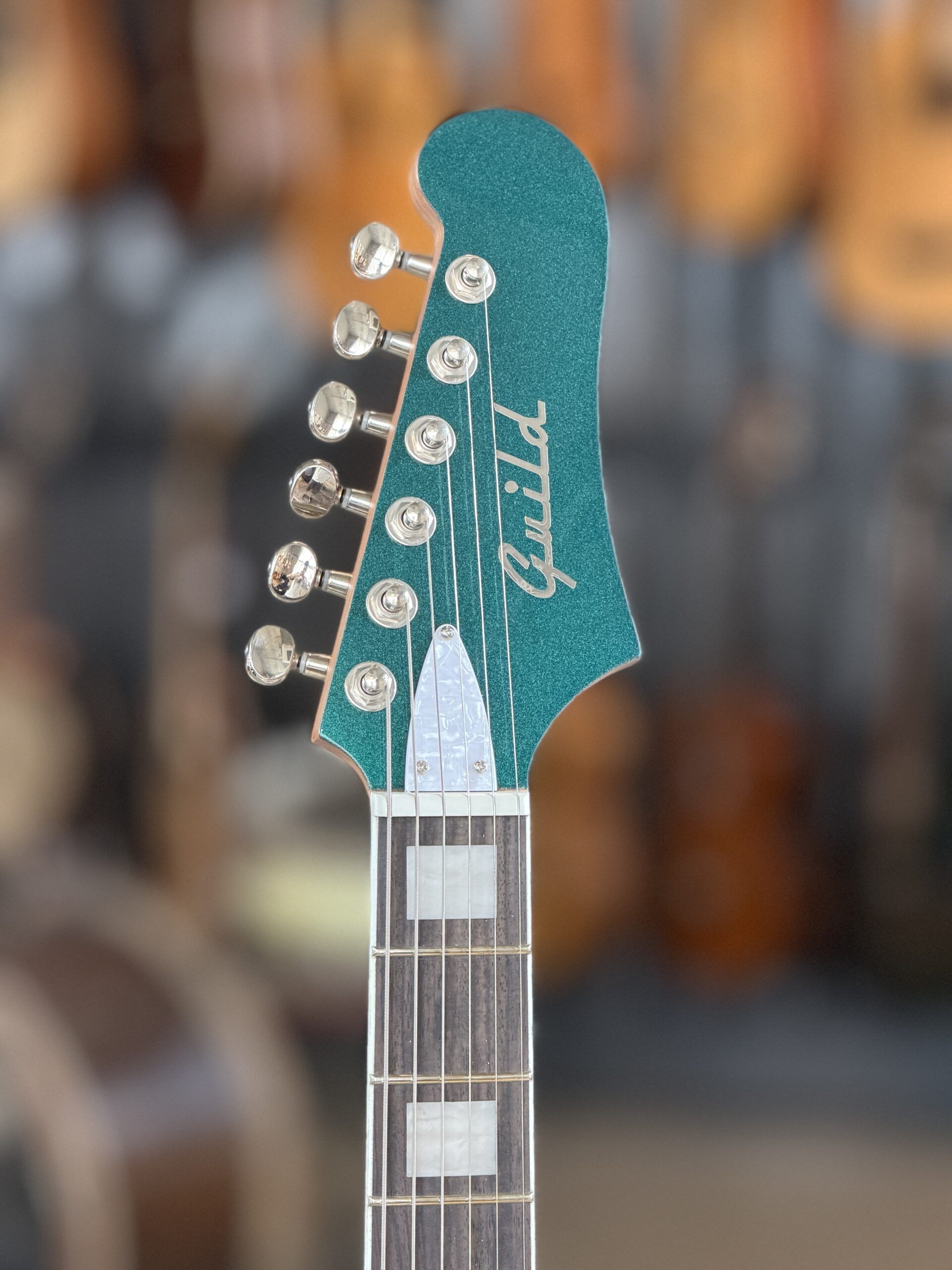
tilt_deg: -7.1
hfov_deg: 14.8
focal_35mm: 100
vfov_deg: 19.6
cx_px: 476
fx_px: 3667
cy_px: 635
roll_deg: -1.2
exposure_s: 1/82
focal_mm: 16.89
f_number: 2.8
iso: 500
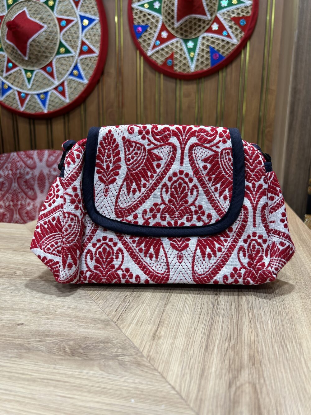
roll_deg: -0.3
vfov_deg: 67.3
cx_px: 156
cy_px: 208
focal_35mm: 26
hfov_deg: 53.1
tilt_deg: -12.0
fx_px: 311
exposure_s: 1/50
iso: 80
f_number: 1.5
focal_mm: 5.7
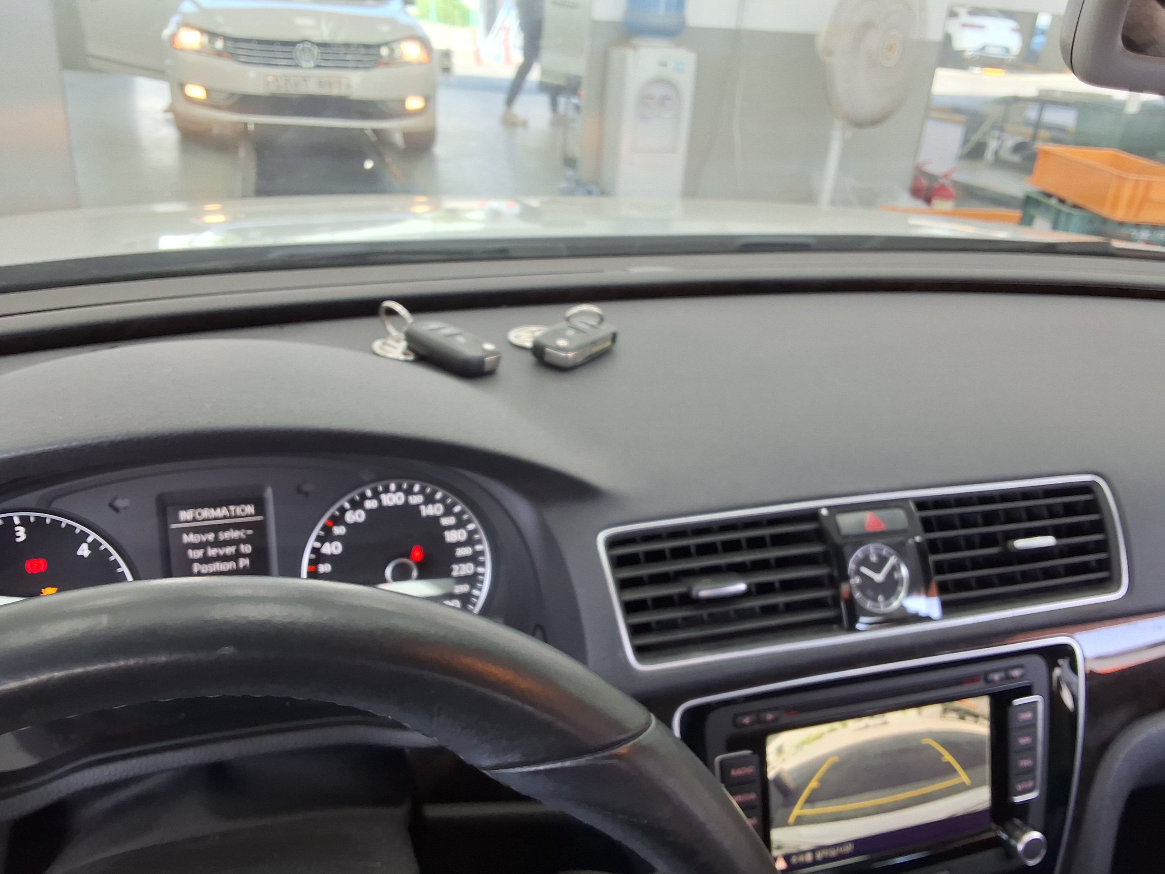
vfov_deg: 49.7
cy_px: 437
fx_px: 942
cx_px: 582
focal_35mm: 28
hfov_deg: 63.4
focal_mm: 2.91
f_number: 1.9
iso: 50
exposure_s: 1/60
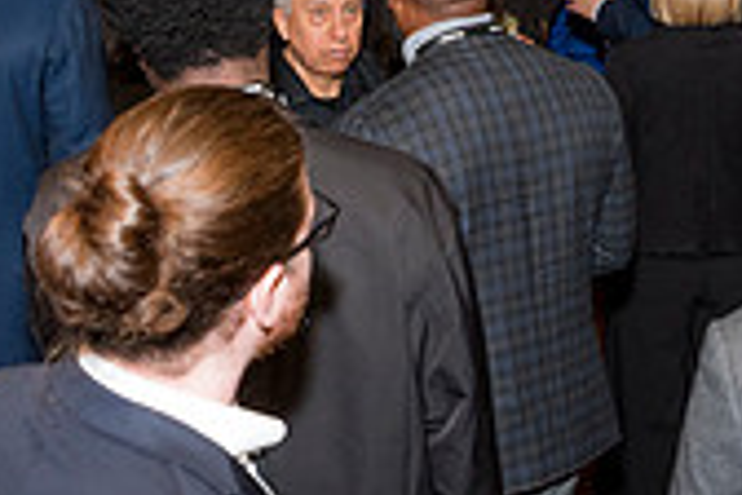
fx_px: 1752
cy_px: 15
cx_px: 689
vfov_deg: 15.8
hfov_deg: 23.2
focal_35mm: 85
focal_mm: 24
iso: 800
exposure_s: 1/125
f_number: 5
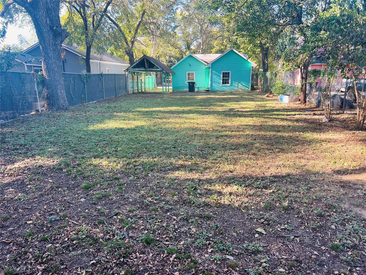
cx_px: 183
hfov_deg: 67.3
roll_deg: -0.1
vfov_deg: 53.1
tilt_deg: -13.7
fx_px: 275
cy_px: 138
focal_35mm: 26
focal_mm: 5.7
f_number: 1.5
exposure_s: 1/141
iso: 32
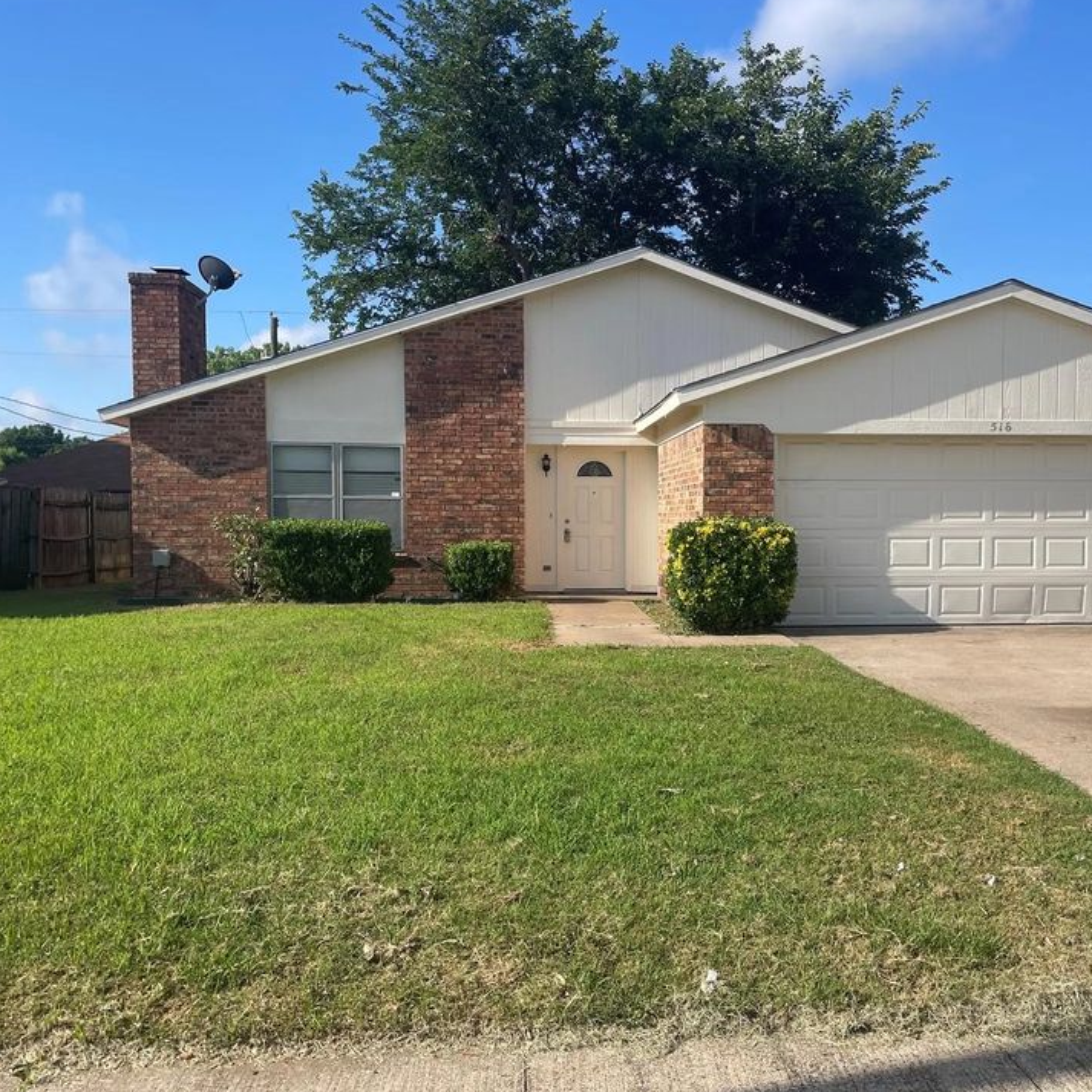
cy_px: 577
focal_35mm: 33
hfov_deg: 49.5
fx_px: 1178
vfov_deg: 49.7
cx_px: 633
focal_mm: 4.2
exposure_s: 1/2959
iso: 32
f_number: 1.6
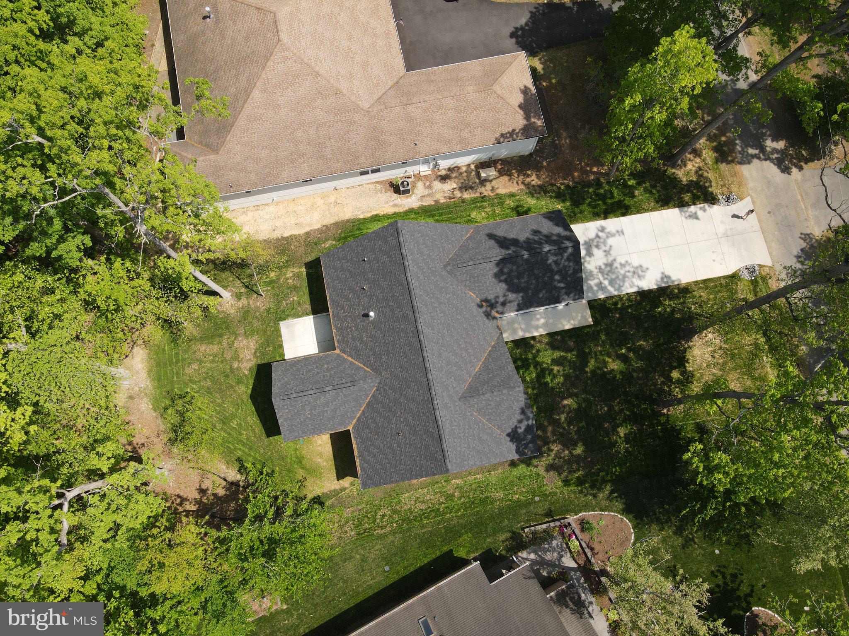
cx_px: 424
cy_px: 318
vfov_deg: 56.8
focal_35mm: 24
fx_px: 589
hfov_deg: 71.6
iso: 100
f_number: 2.8
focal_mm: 4.5
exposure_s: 1/400
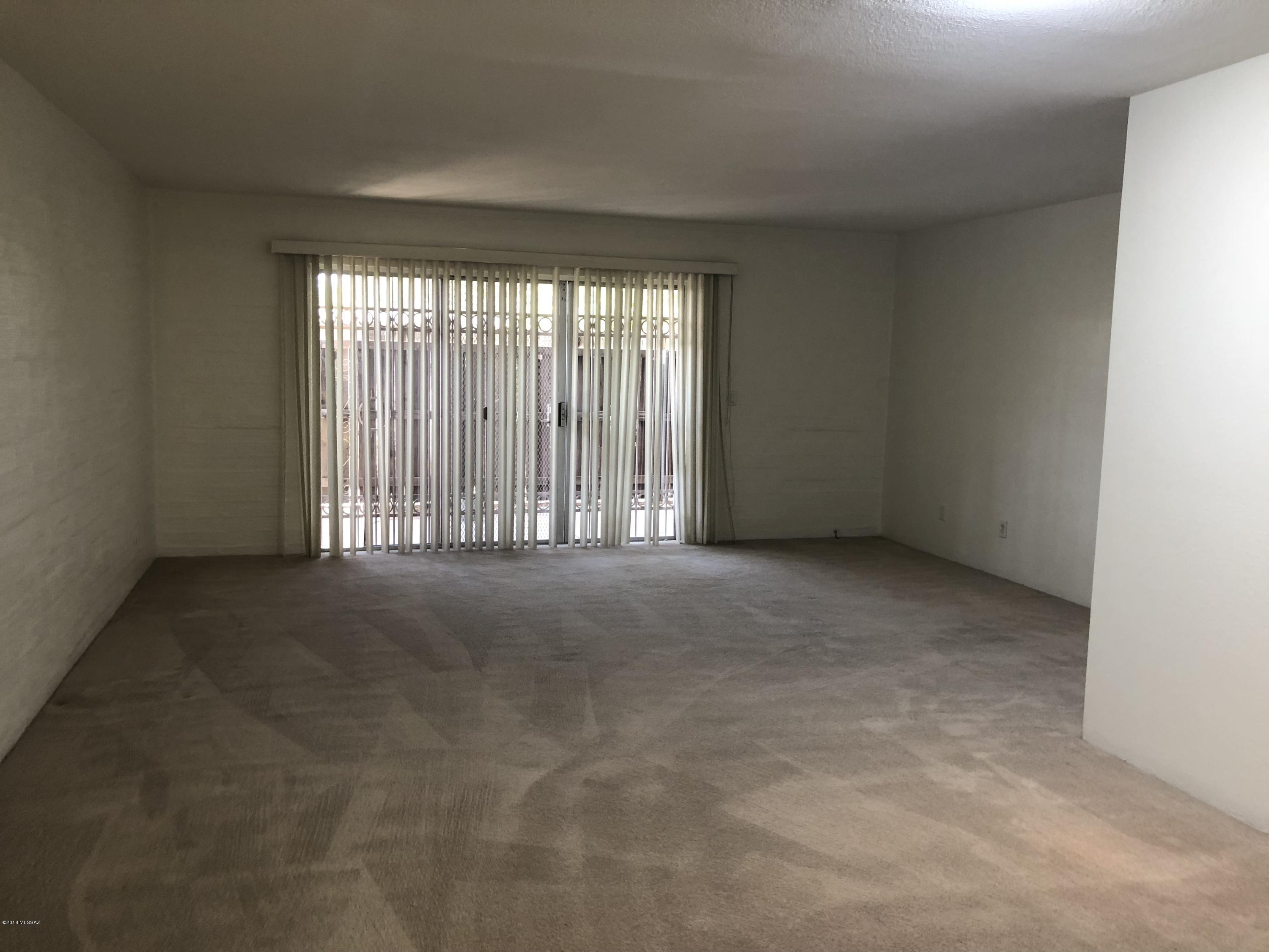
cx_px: 634
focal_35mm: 28
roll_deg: -0.8
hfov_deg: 63.4
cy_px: 476
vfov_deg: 49.7
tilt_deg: -7.0
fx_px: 1026
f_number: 1.8
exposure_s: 1/17
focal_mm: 3.99
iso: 40
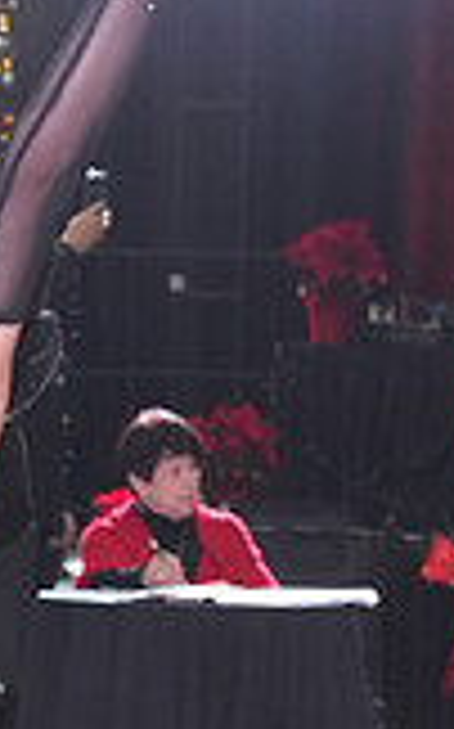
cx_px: -267
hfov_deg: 4.3
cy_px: 891
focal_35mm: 300
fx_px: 5950
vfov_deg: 6.9
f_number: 5.6
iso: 3200
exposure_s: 1/200
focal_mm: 82
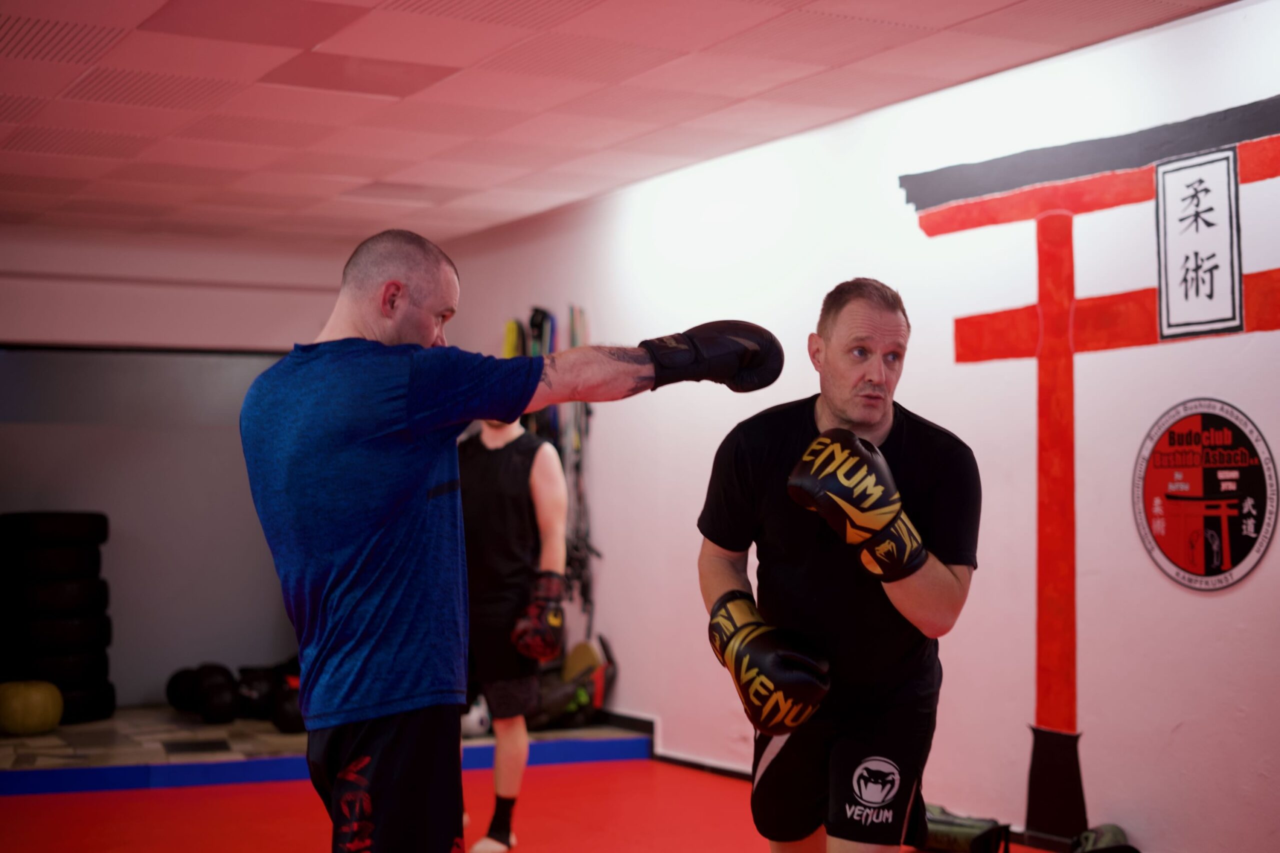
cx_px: 640
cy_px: 426
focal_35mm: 50
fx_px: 1778
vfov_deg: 27.0
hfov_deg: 39.6
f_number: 1.8
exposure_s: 1/60
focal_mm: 50
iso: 250
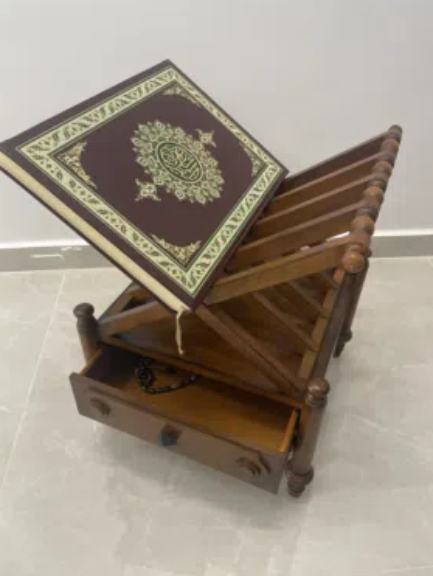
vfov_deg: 63.4
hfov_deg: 49.8
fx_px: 466
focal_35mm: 28
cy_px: 278
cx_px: 223
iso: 125
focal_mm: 4.2
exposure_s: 1/100
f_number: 1.6
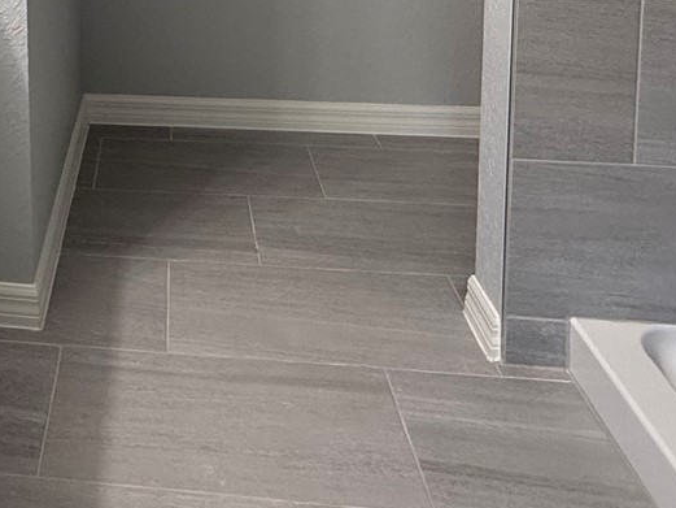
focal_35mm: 43
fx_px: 840
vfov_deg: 27.7
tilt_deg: -4.5
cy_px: -159
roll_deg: +1.0
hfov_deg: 40.6
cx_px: 70
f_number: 2.2
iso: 200
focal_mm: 2.22
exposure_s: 1/120
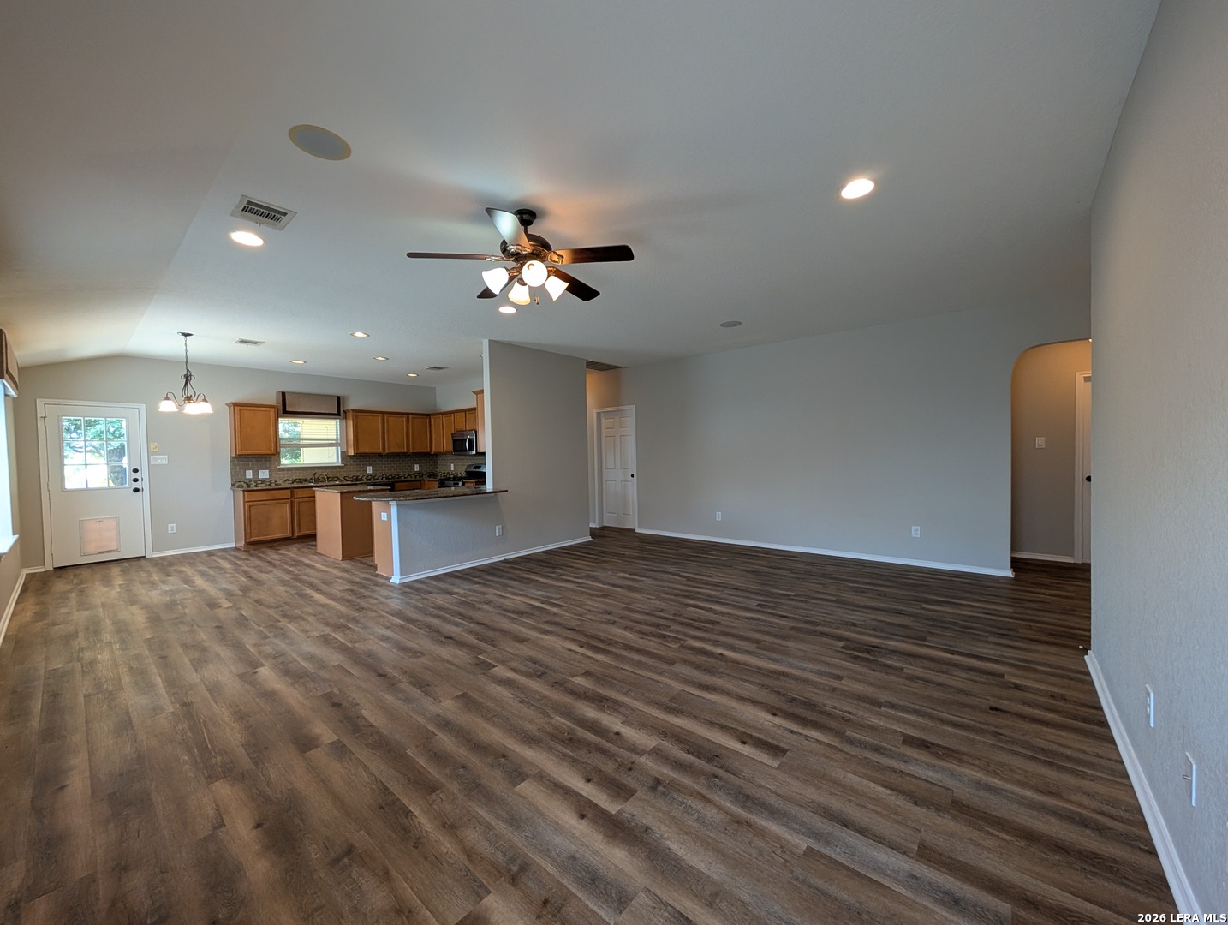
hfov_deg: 110.5
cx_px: 614
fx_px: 426
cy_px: 462
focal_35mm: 12
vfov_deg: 94.7
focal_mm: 2.02
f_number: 1.7
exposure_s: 1/120
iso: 185
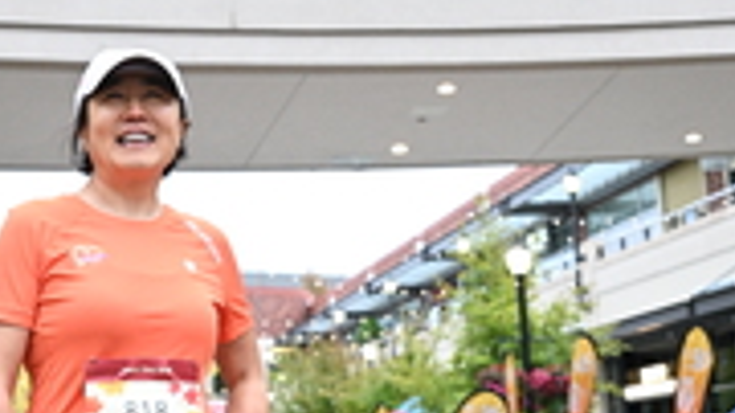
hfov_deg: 27.2
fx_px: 1500
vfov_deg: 15.6
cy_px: 245
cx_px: 186
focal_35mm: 77
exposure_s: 1/500
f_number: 4
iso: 3200
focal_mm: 24
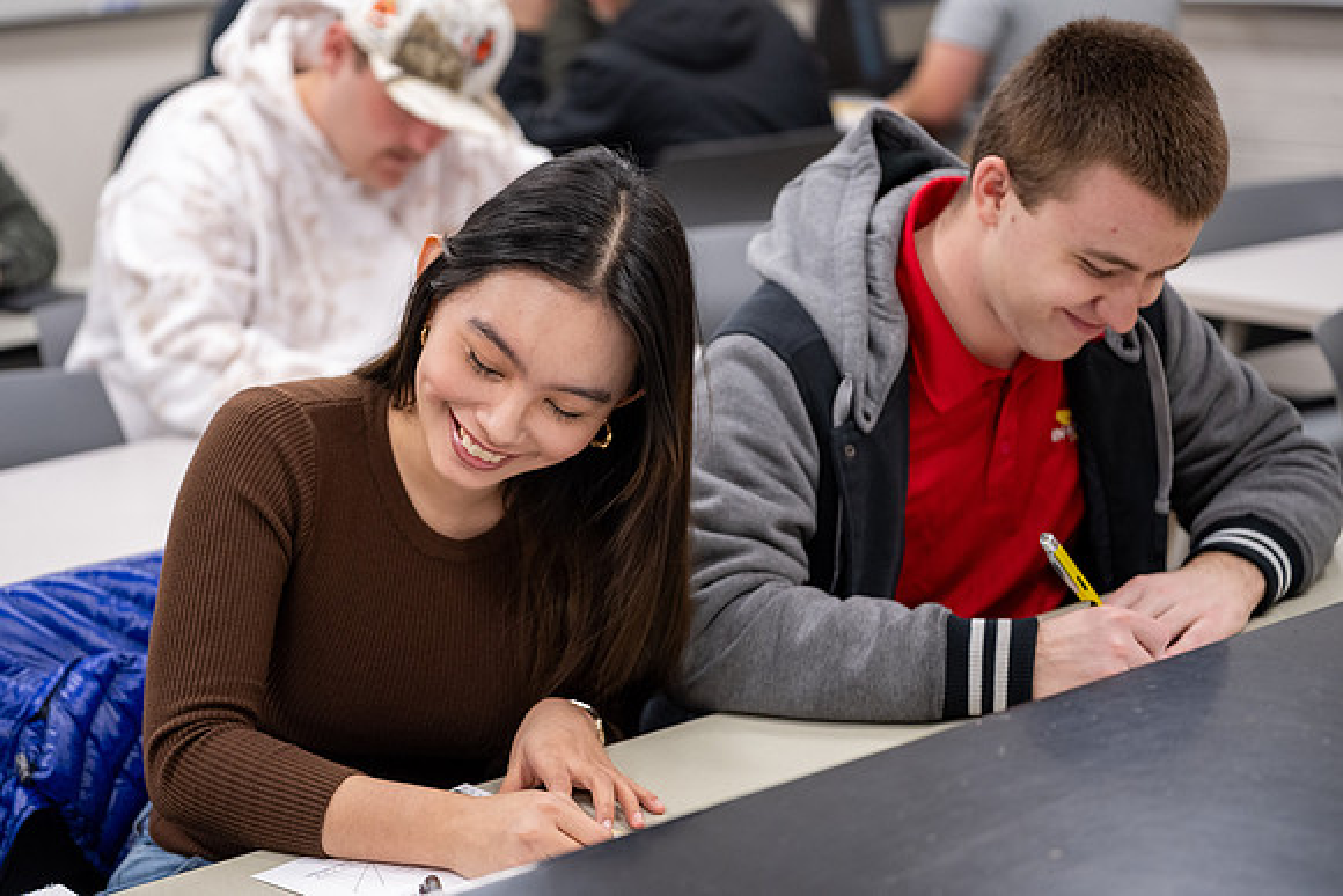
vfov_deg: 17.0
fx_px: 2994
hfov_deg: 25.3
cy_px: 465
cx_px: 573
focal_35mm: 80
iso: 1000
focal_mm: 70
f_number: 2.8
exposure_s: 1/200
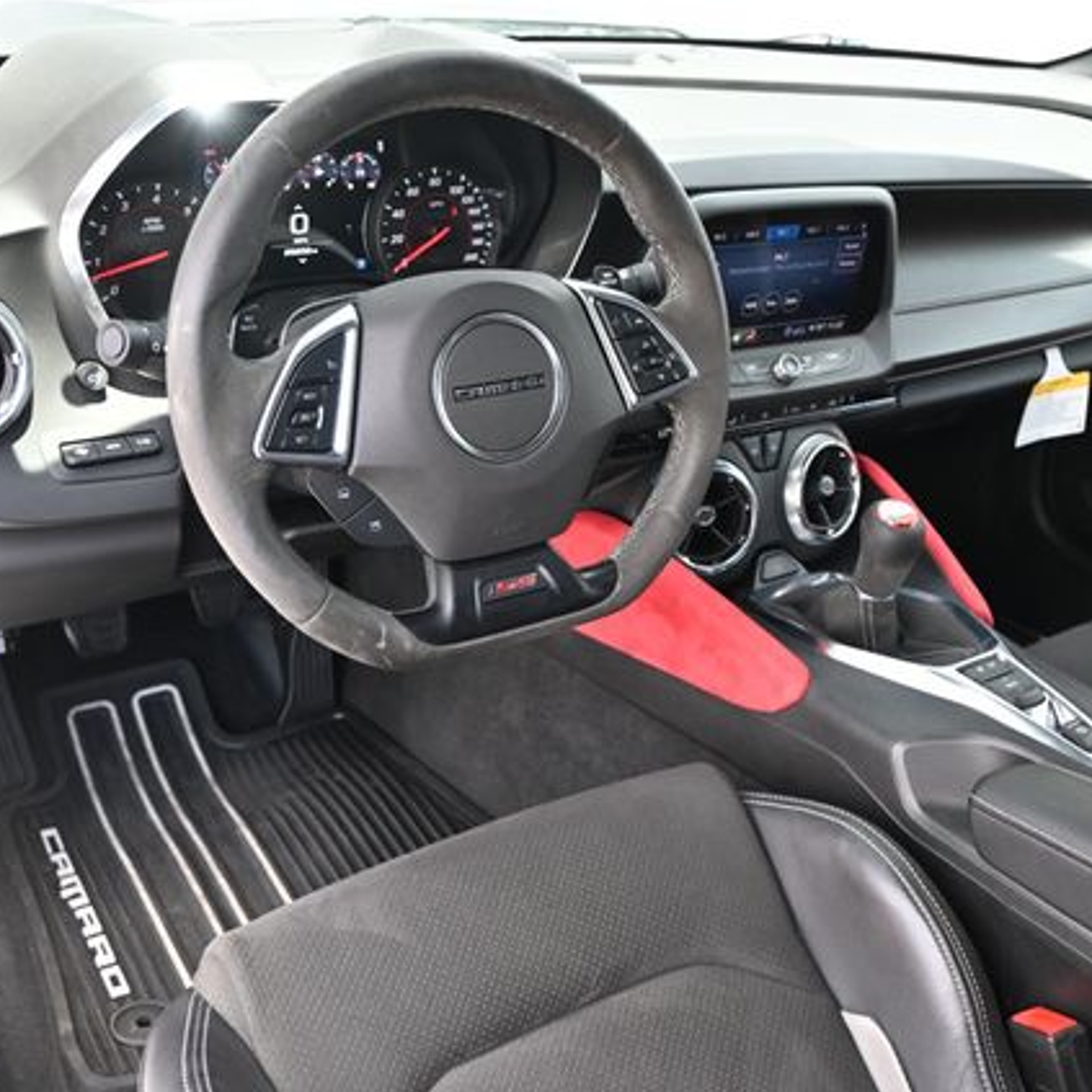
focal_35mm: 37
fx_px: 1308
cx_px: 581
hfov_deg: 45.3
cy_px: 547
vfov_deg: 45.3
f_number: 3.8
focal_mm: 19
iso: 400
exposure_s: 1/160
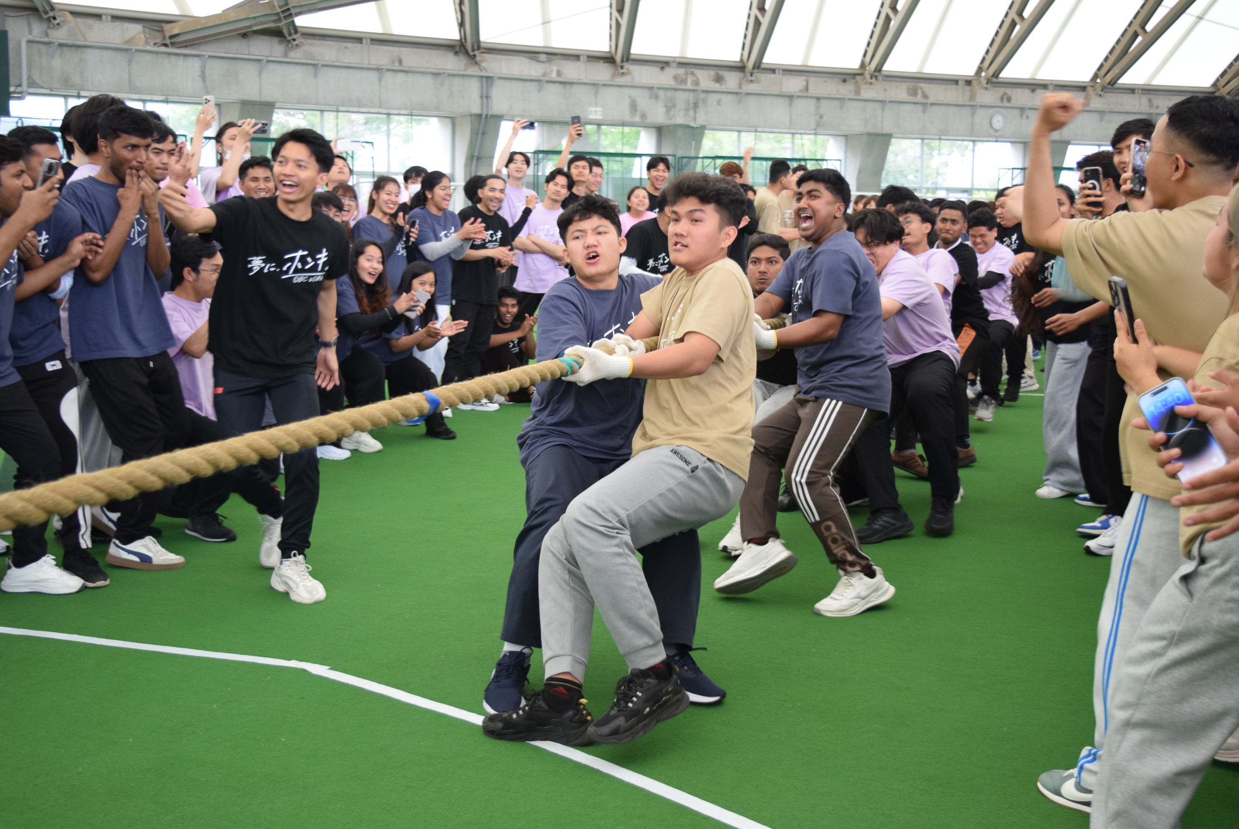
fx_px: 1395
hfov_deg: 47.9
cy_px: 414
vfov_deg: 33.1
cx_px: 620
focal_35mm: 40
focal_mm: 27
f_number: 4
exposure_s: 1/125
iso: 1100
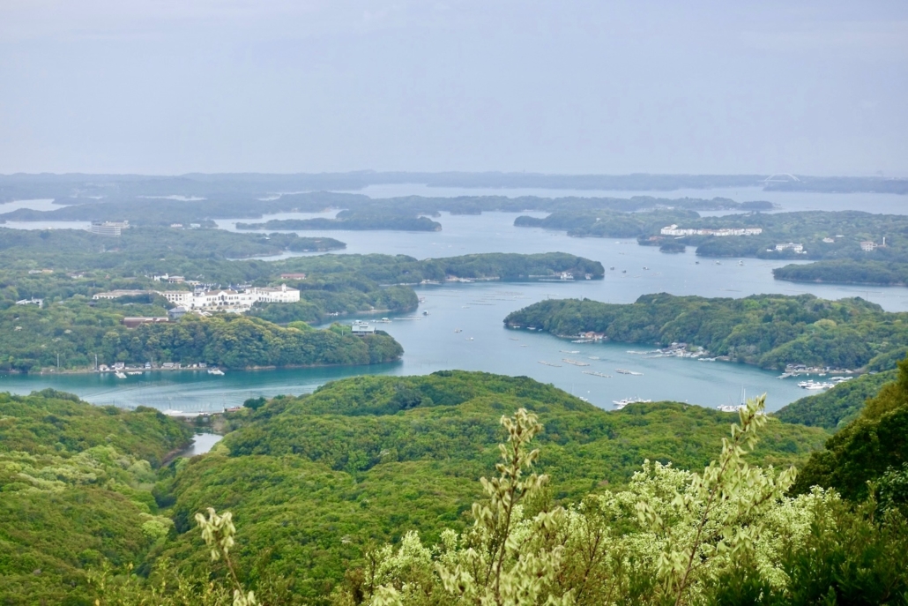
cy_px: 303
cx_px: 454
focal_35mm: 70
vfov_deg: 19.5
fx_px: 1766
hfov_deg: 28.8
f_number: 5.6
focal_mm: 25.7
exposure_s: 1/200
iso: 125
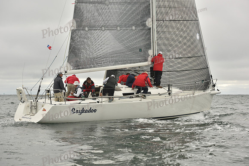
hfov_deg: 22.1
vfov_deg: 14.9
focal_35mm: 92
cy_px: 83
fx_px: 636
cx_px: 124
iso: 320
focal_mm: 92
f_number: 7.1
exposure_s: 1/800
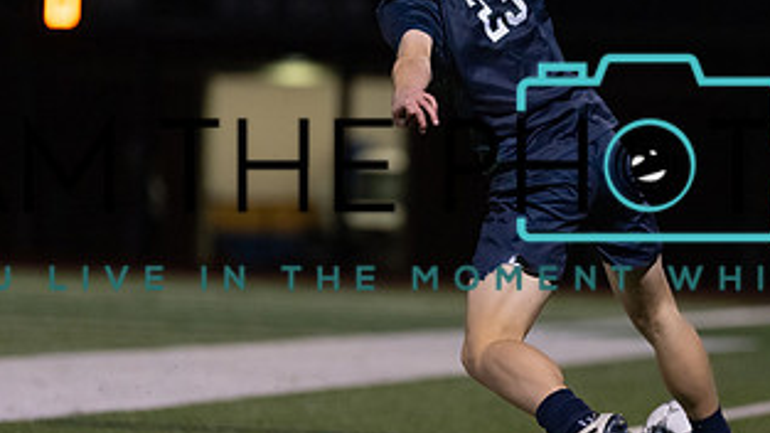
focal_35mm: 420
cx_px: 498
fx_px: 8575
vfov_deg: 2.9
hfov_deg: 5.1
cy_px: 175
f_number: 2.8
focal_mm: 191
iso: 2500
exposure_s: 1/1250
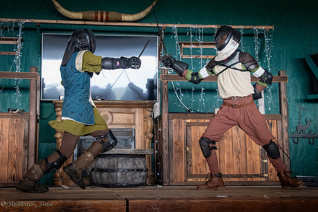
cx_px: 140
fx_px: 553
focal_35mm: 63
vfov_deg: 21.6
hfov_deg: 32.1
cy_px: 88
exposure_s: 1/320
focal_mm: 38
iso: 8000
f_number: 5.6
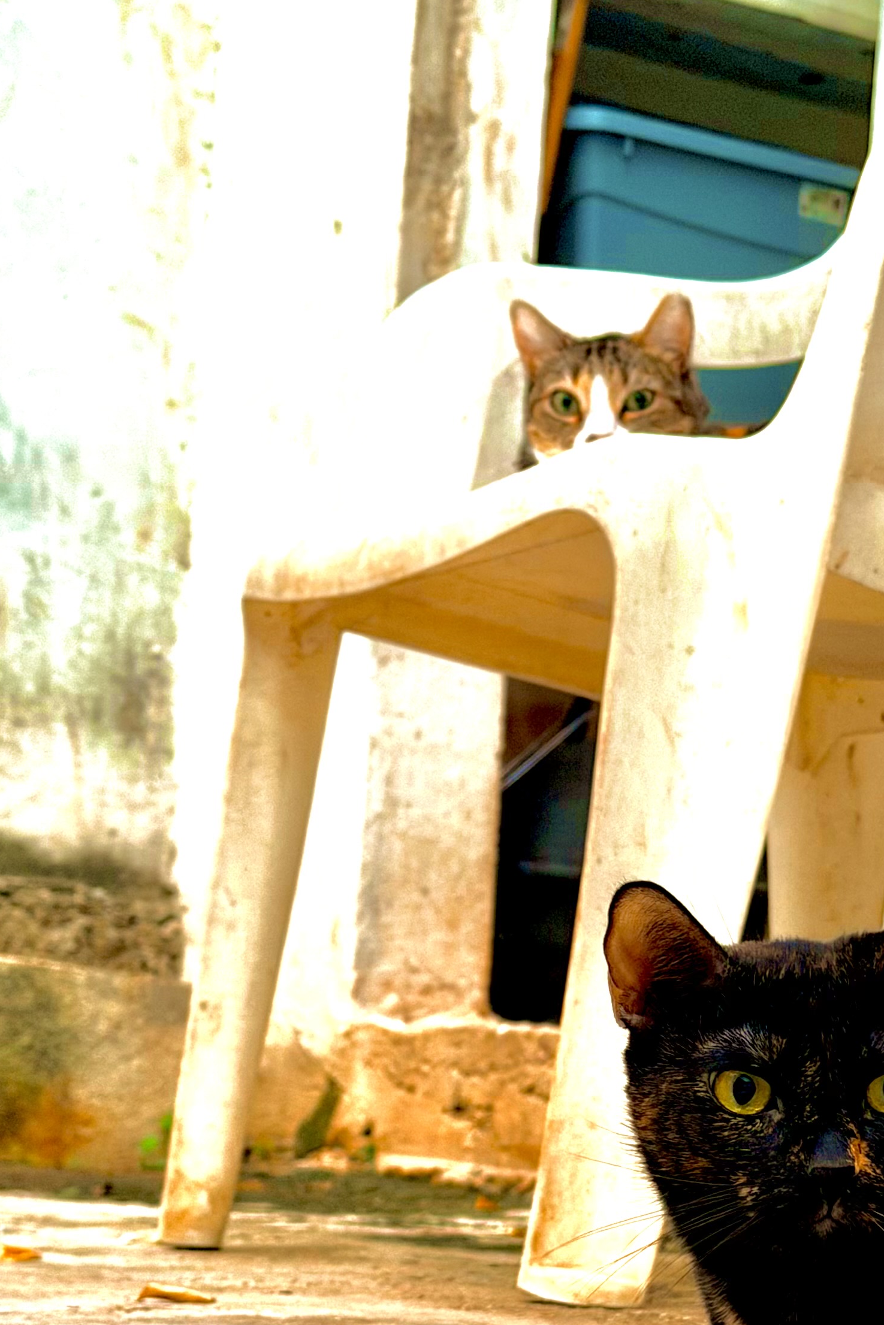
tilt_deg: -0.1
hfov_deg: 14.9
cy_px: 1077
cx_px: 813
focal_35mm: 91
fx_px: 3351
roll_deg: -3.9
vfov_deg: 22.1
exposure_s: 1/48
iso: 250
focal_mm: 6.76
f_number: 1.78
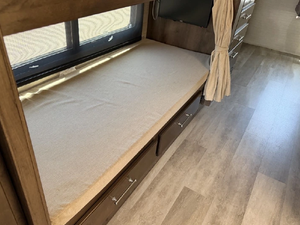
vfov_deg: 51.3
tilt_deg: -32.1
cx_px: 141
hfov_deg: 65.3
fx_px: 234
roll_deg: -5.3
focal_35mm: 27
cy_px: 116
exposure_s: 1/60
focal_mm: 6.76
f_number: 1.78
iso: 500
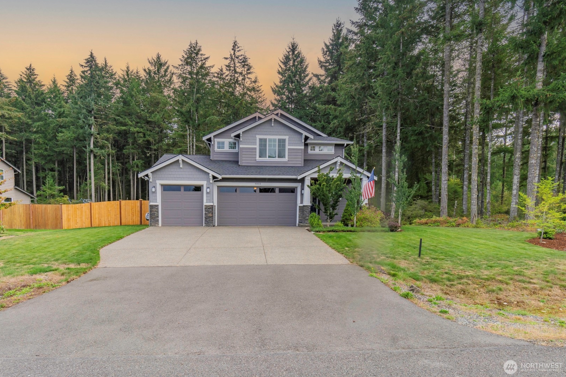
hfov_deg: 86.9
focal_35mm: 19
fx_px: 299
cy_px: 185
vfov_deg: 64.5
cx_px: 274
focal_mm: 12
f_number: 9
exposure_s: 1/160
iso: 250
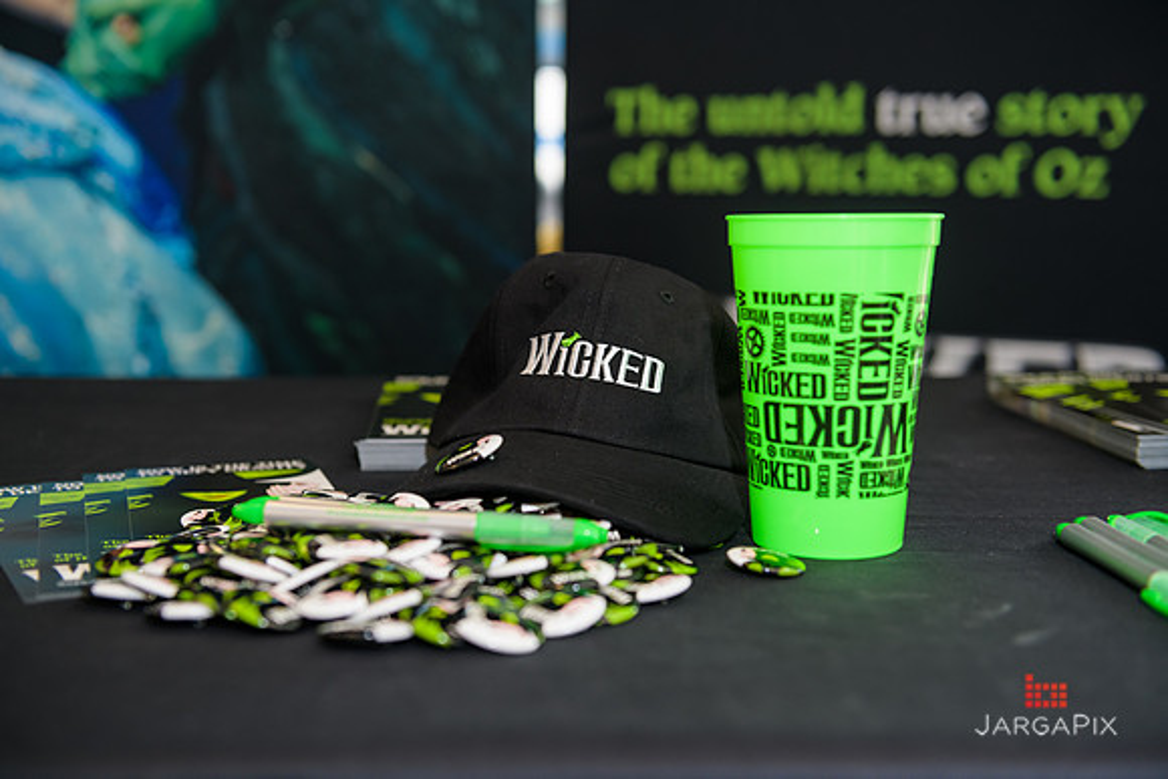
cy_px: 390
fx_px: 1363
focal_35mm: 42
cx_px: 584
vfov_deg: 31.9
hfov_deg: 46.4
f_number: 3.2
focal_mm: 42
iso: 400
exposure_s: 1/125
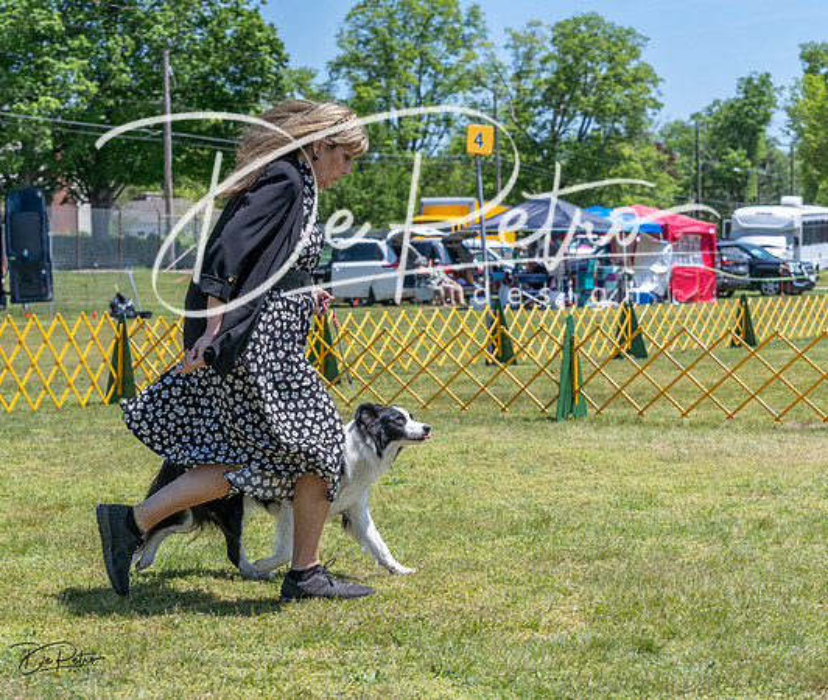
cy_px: 350
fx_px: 2045
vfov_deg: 19.4
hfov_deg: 22.9
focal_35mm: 82
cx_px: 377
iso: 640
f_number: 6.3
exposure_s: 1/2500
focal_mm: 70
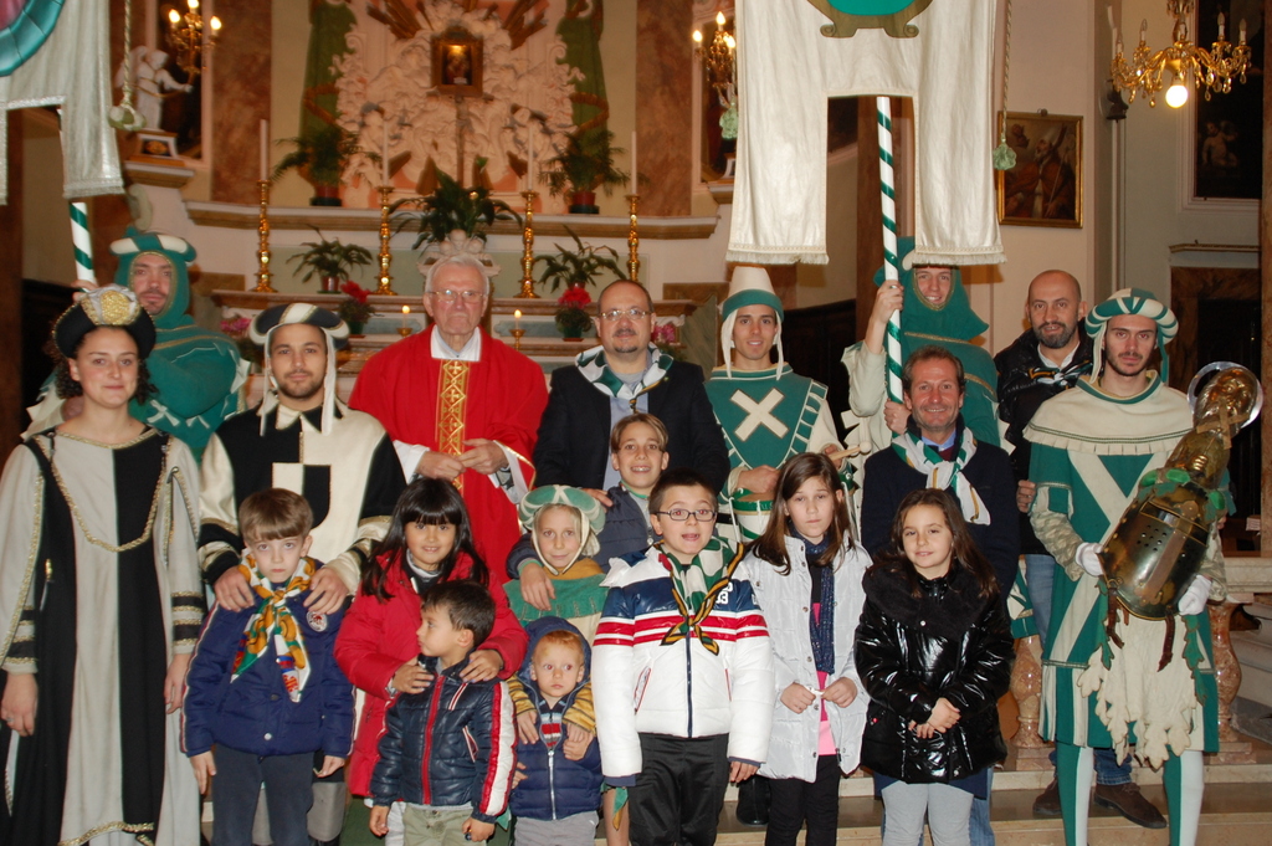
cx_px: 636
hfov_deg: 51.3
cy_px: 423
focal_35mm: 38
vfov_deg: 35.4
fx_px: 1324
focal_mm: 25
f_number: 3.8
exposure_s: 1/60
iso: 400
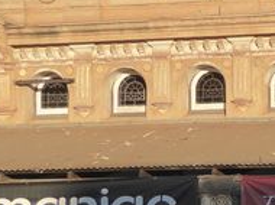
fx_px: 2507
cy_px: 123
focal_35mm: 316
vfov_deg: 4.7
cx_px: 352
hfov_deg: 6.2
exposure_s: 1/400
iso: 160
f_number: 4.5
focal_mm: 12.5
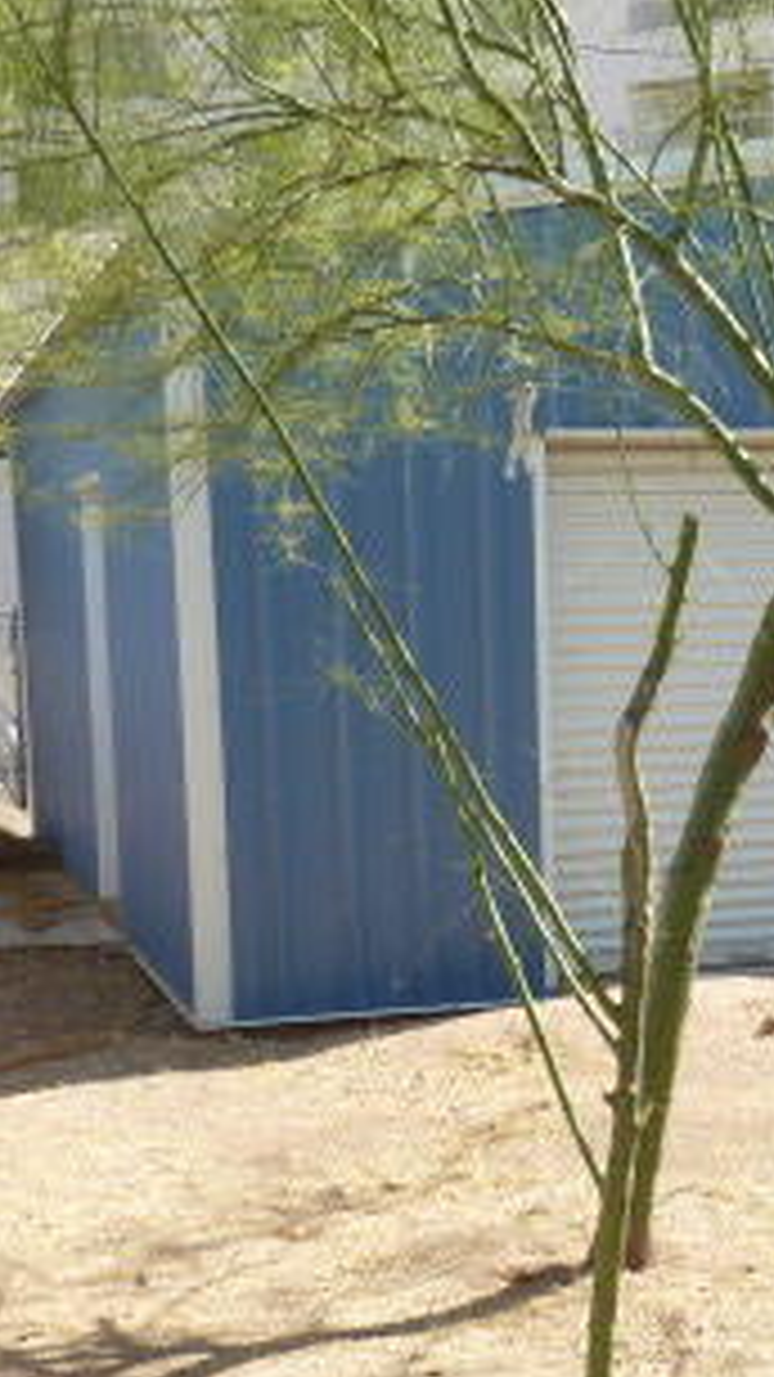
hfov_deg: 17.9
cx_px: 711
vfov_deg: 31.6
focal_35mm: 66
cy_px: 927
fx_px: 2409
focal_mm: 4.1
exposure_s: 1/250
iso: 80
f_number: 4
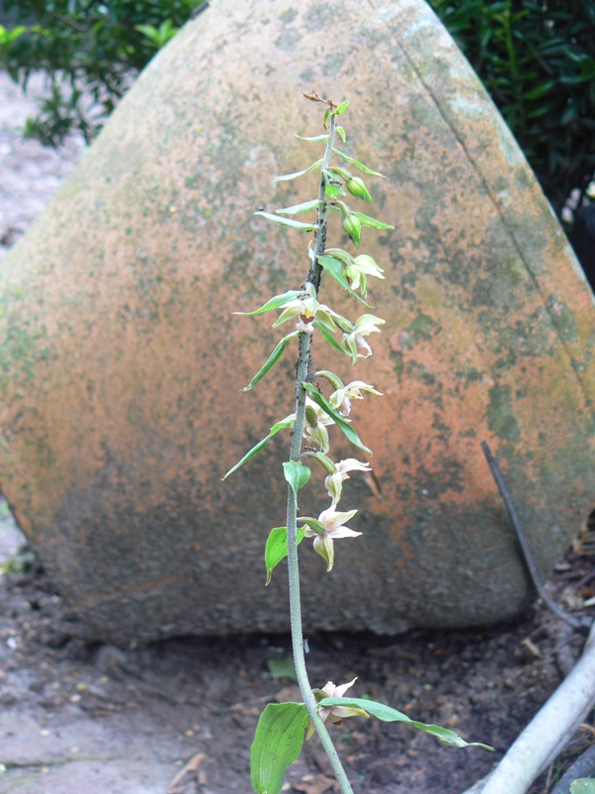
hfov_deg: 21.0
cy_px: 397
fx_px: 1604
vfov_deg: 27.8
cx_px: 298
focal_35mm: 70
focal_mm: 11.6
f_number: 3.2
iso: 100
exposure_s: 1/30
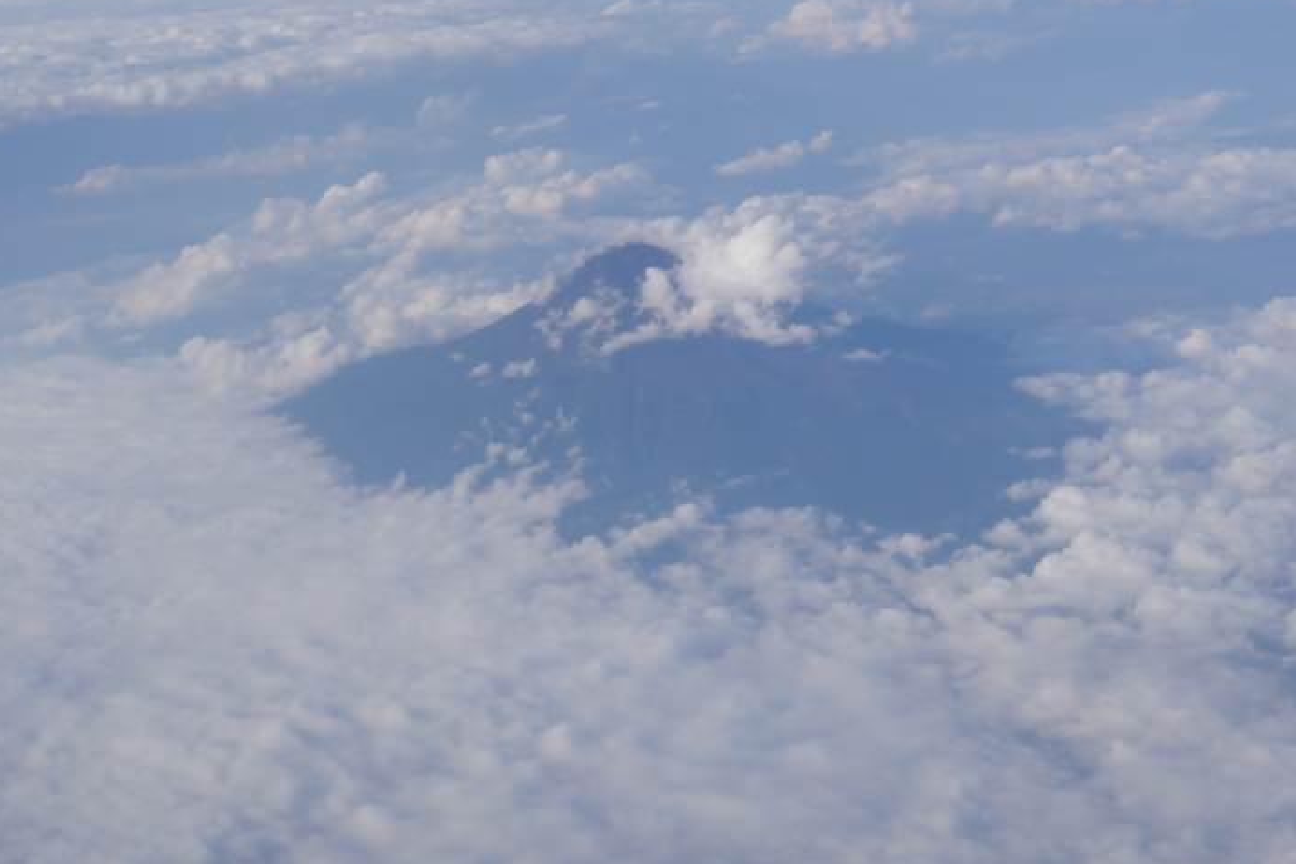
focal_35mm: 84
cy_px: 384
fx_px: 3023
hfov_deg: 24.2
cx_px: 643
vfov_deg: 16.2
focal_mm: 20
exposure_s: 1/3200
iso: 160
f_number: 3.2
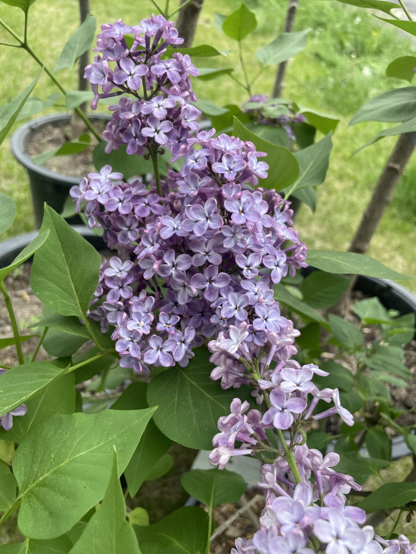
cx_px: 208
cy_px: 277
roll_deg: -7.5
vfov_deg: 67.3
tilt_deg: -40.4
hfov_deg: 53.1
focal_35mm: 26
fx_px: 417
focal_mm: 4.2
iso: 32
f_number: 1.6
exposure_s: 1/175
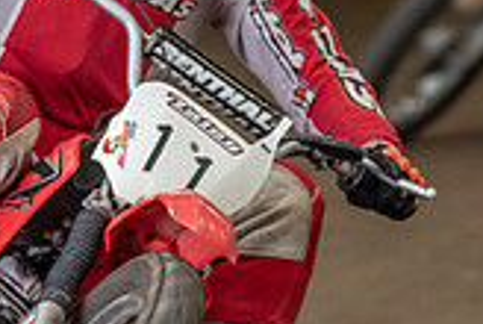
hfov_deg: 3.6
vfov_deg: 2.4
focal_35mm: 577
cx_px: 129
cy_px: 121
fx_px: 7755
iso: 1000
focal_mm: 150
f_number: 2.8
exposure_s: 1/200
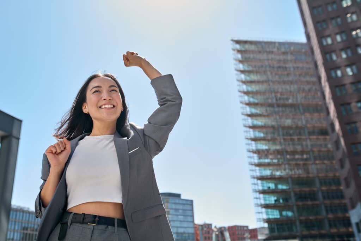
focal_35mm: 35
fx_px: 351
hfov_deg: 54.4
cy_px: 120
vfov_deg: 37.9
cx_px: 180
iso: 100
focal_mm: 35
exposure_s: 1/320
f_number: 3.5
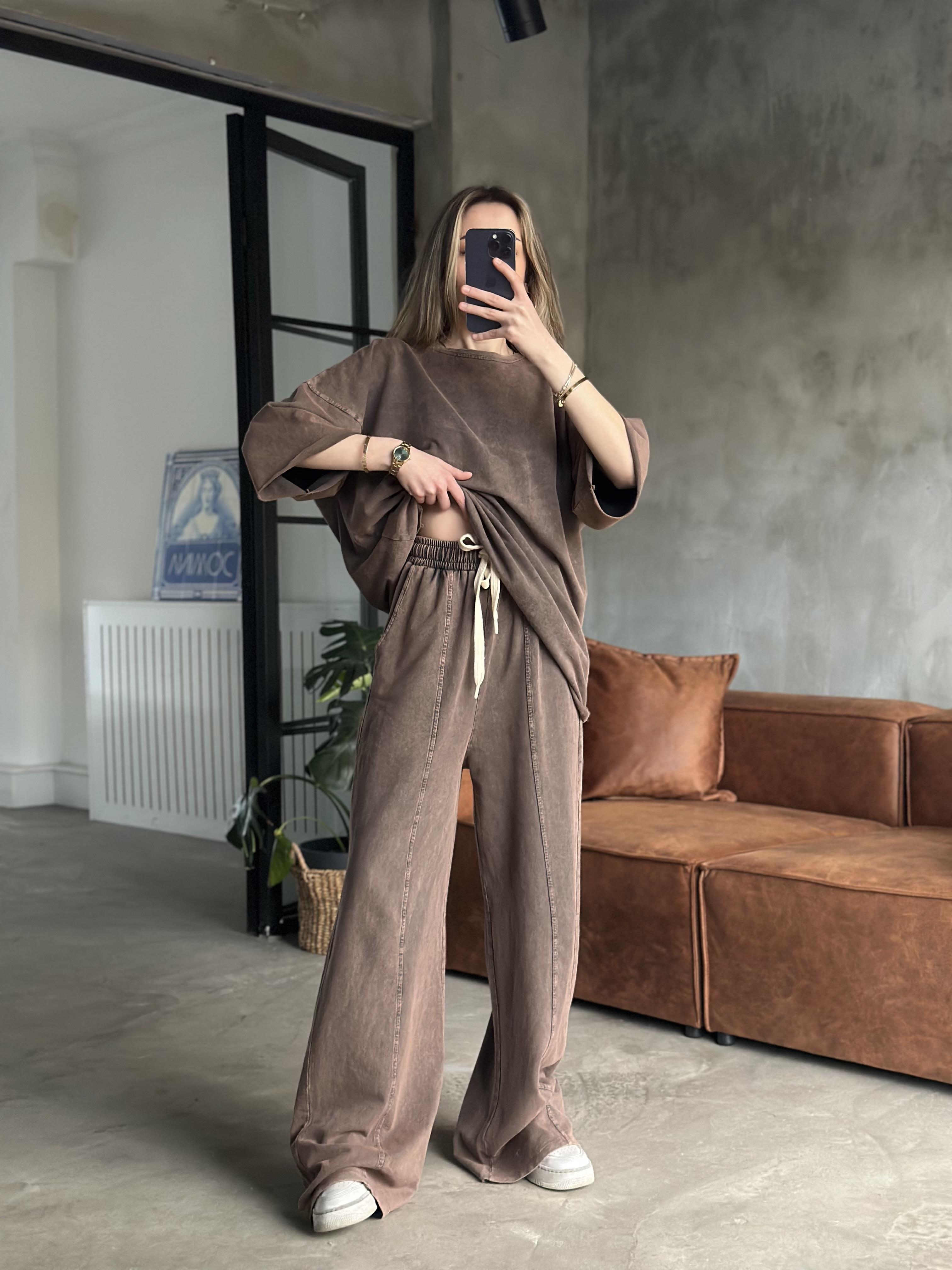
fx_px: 1760
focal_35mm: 48
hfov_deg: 30.3
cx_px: 476
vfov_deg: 39.7
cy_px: 635
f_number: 1.78
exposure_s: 1/40
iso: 400
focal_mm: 6.86
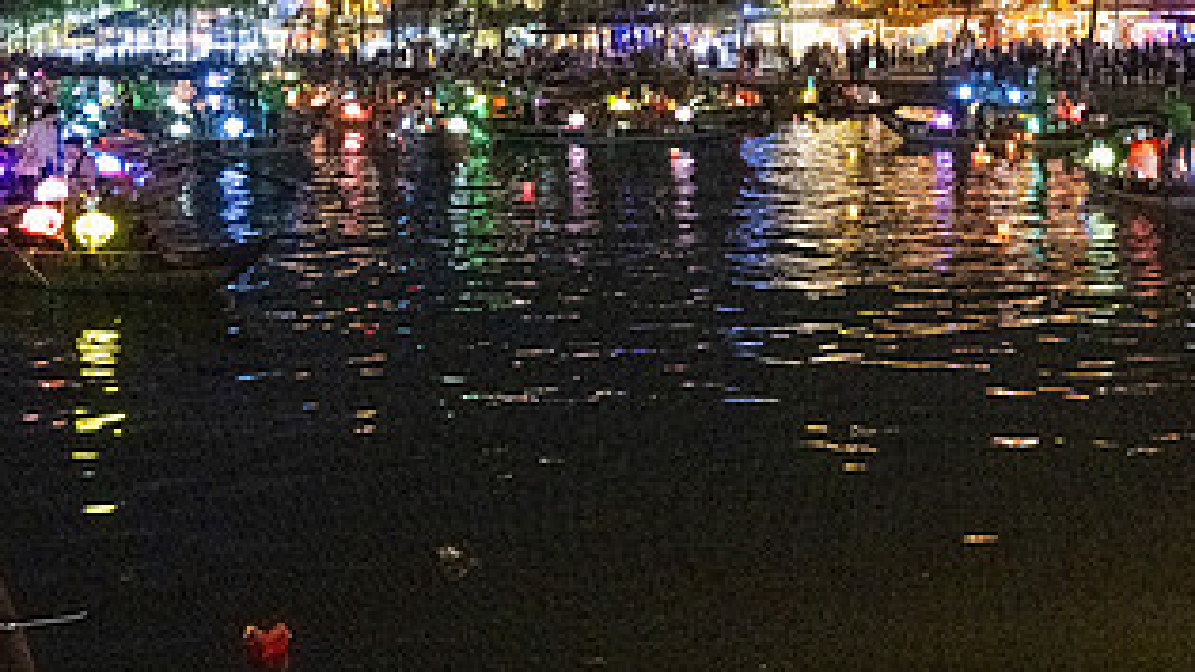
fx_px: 1616
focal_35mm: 51
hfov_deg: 39.0
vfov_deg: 23.1
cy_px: 118
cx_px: 954
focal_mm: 24
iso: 5600
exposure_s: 1/100
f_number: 2.8
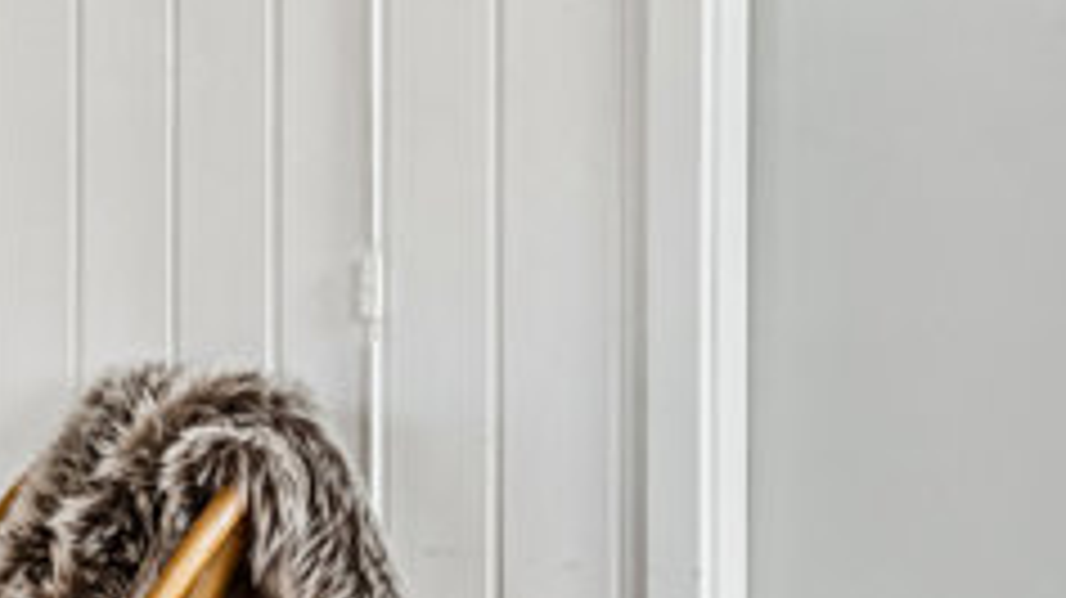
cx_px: -517
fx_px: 2995
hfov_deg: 18.1
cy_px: 245
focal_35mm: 106
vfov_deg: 11.4
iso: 400
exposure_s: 1/100
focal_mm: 30
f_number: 7.1
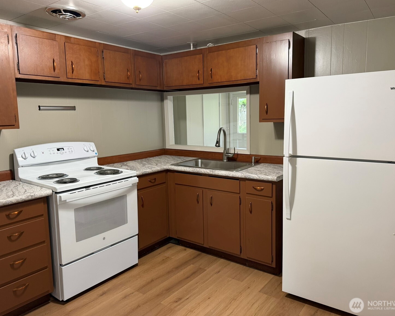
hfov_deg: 66.0
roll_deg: +1.6
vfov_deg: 54.9
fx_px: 304
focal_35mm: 26
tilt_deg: -8.8
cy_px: 152
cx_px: 201
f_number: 1.78
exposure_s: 1/60
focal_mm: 6.76
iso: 200
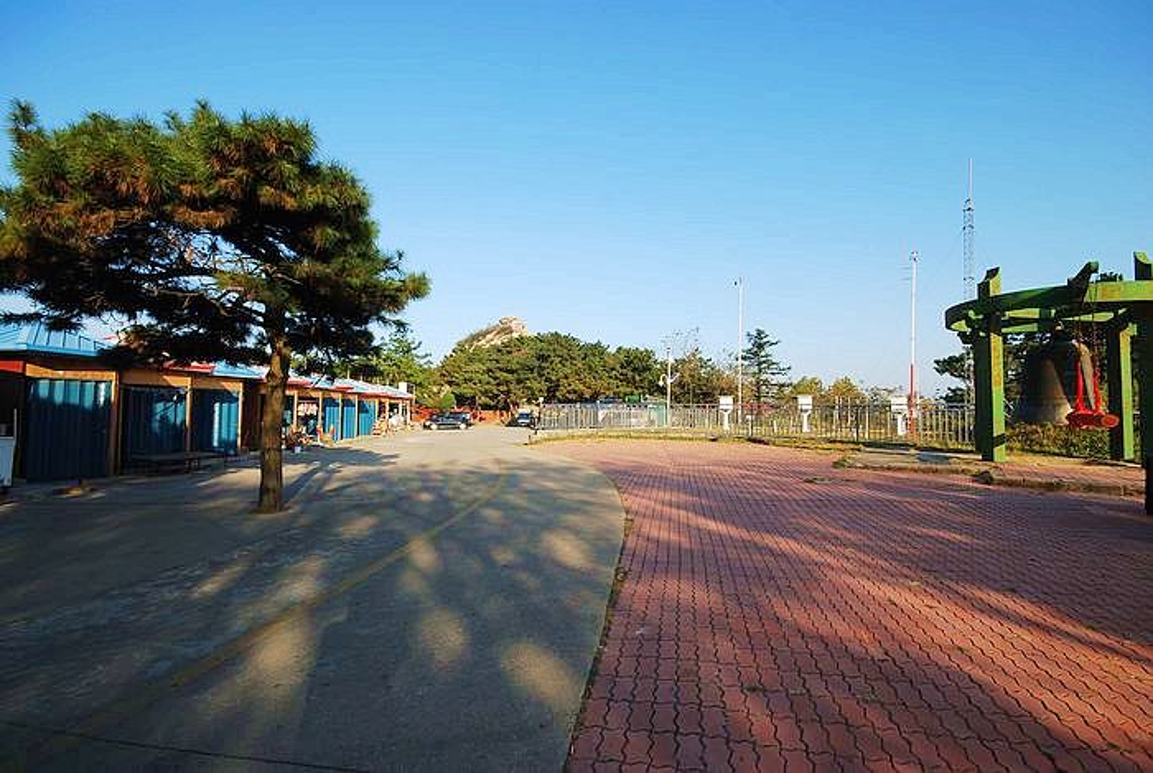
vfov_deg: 77.5
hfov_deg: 100.3
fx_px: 481
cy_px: 386
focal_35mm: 15
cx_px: 576
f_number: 11
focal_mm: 10
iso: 100
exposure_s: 1/60
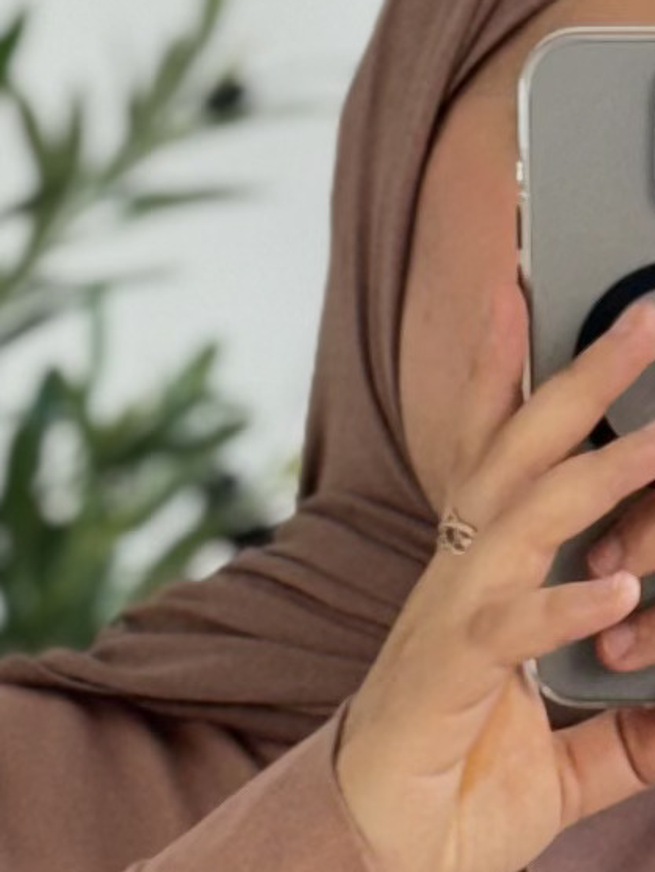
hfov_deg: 4.8
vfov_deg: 6.4
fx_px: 7762
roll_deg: +1.4
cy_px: 1068
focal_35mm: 308
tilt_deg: -13.1
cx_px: 642
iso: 50
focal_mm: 6.76
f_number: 1.78
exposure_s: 1/50
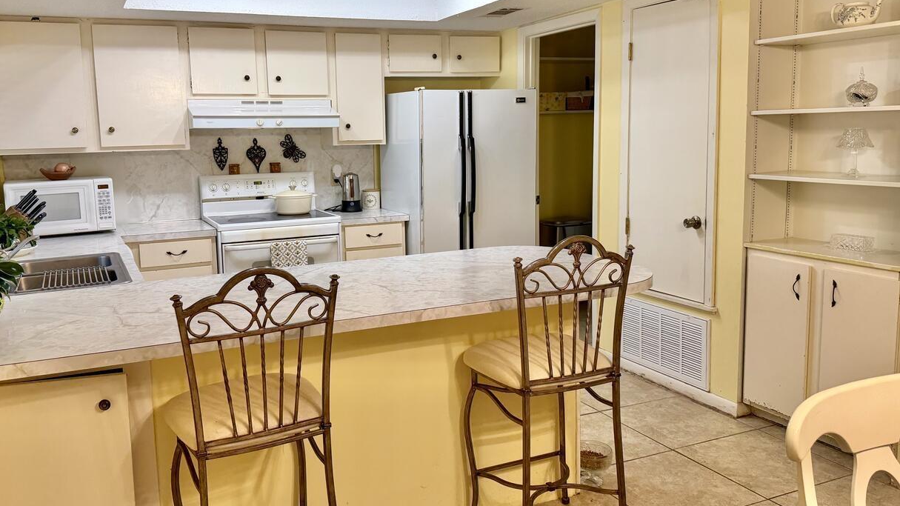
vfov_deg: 37.7
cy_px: 219
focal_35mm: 31
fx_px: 740
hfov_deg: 62.5
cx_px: 402
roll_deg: +2.3
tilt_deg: -7.4
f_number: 1.78
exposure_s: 1/120
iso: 200
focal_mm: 6.76
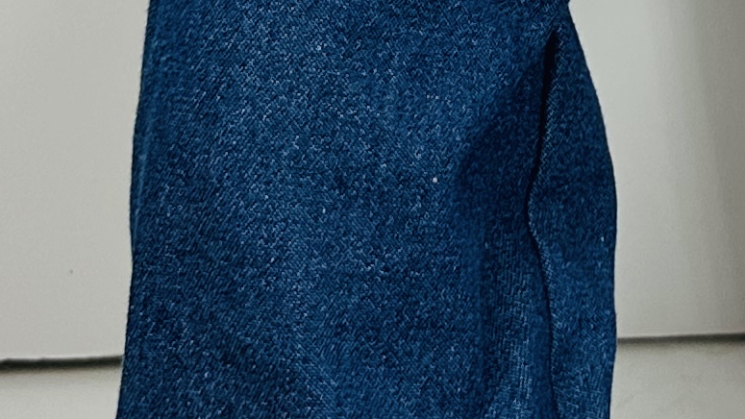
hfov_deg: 15.4
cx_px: 822
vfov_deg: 8.2
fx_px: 2687
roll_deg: -0.8
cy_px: -585
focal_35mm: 136
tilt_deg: -12.6
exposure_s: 1/718
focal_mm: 6.86
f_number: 1.78
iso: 80
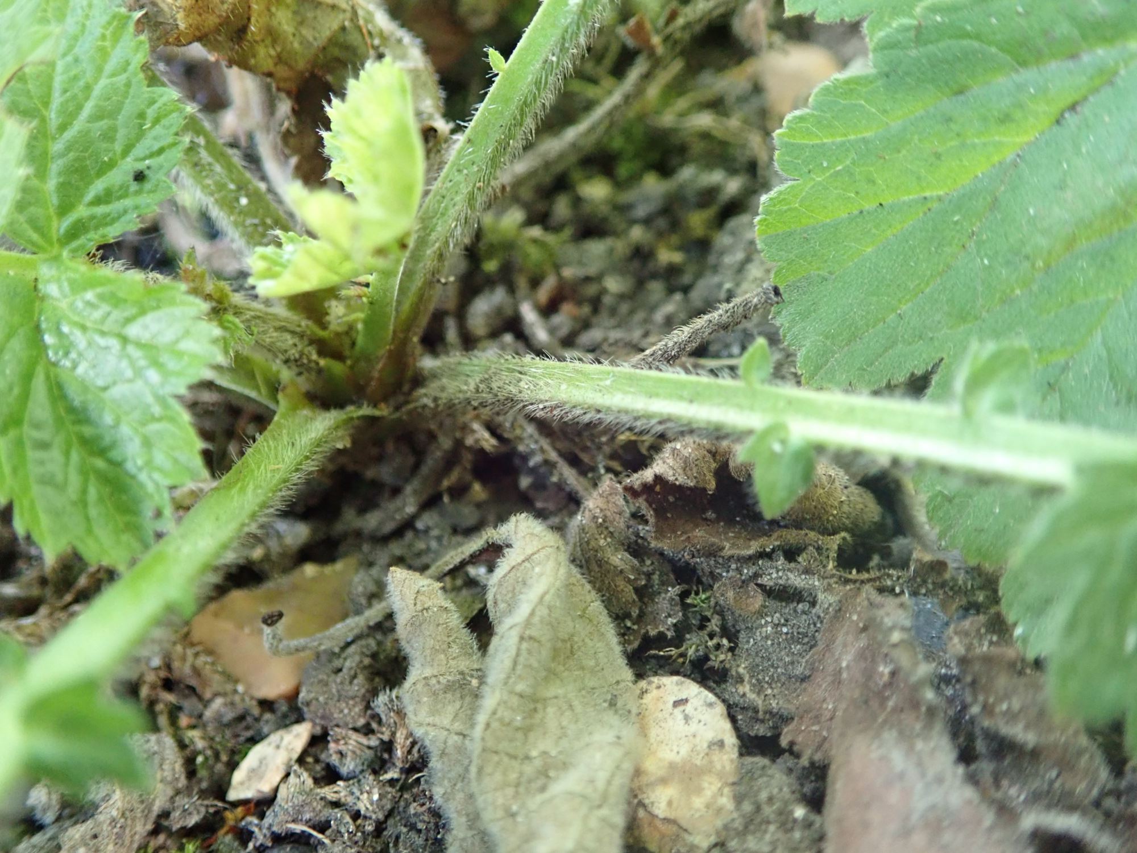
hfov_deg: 60.0
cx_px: 568
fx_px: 985
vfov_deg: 46.8
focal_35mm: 30
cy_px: 426
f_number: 2.3
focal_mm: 5.5
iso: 800
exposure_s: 1/50
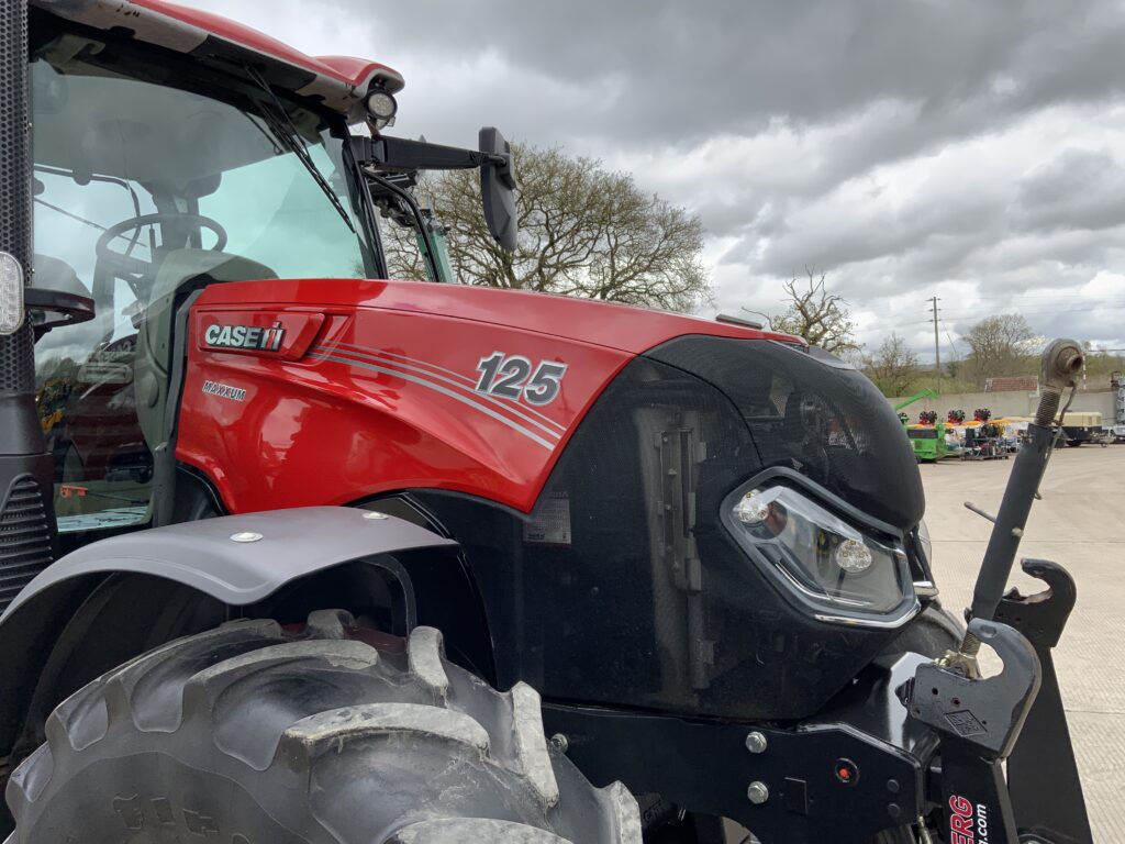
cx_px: 562
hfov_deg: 61.7
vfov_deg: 48.2
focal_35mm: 29
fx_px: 942
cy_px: 422
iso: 16
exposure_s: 1/627
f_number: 1.8
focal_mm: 3
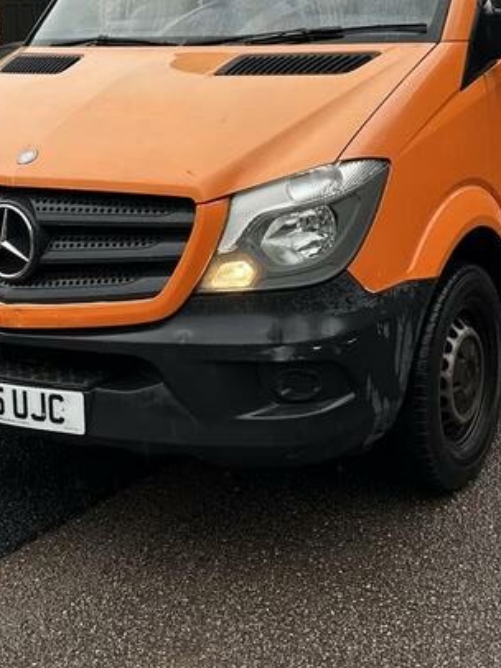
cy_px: 66
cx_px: 295
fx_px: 1024
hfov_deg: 27.4
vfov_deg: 34.2
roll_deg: +0.7
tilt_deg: -3.4
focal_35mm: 53
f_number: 1.78
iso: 64
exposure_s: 1/219
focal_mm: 6.86
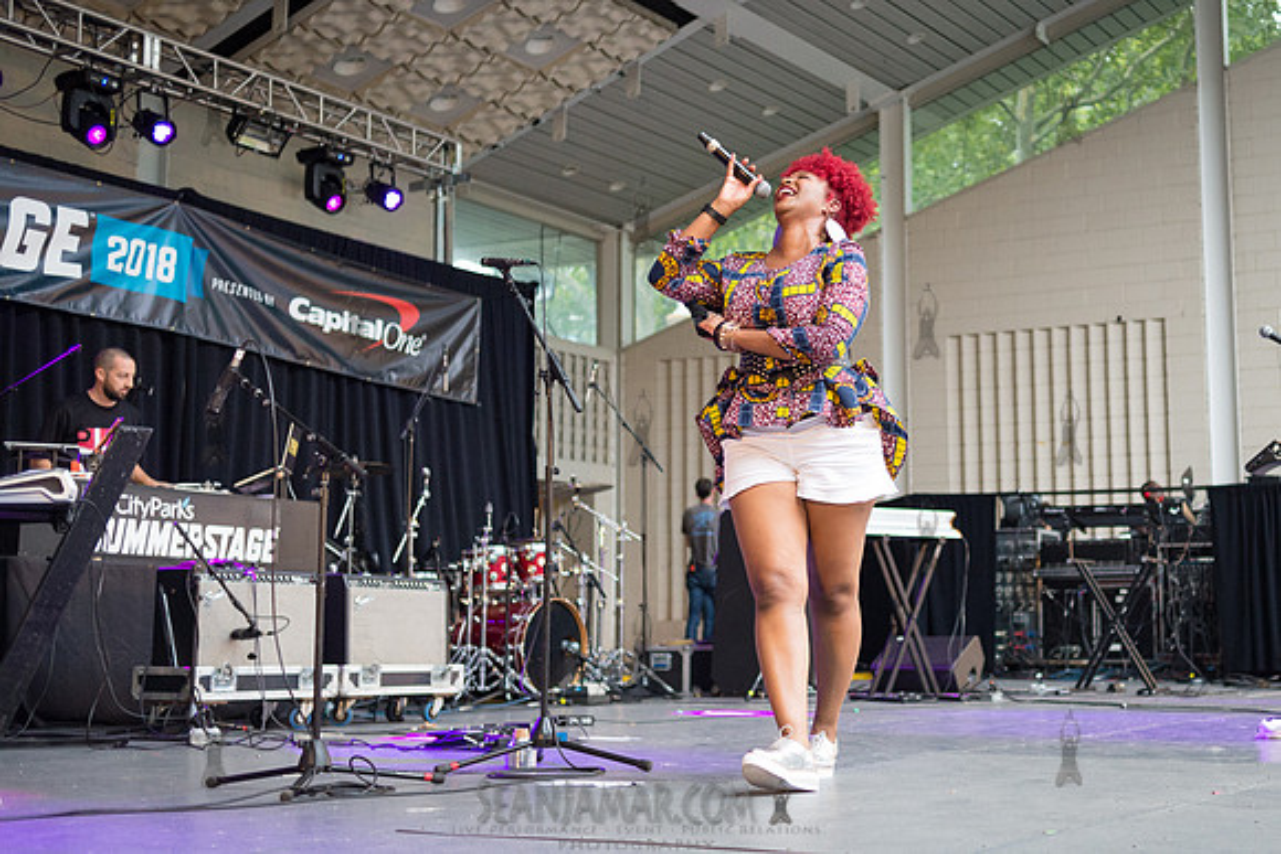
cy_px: 413
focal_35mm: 48
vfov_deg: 28.1
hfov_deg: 40.5
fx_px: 1708
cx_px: 878
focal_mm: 35
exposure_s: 1/800
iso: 2000
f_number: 2.8
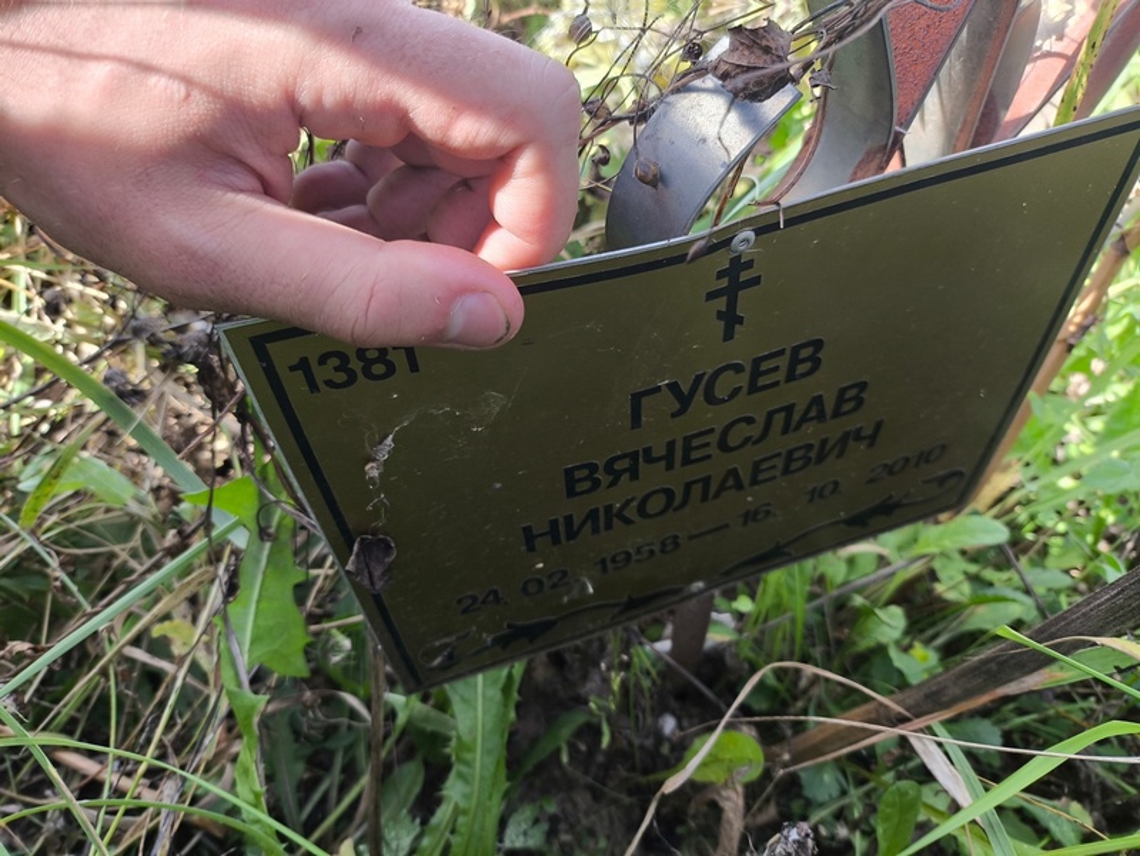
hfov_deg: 69.4
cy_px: 428
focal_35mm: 25
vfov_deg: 54.9
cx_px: 570
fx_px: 824
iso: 50
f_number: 1.7
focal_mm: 4.71
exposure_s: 1/105
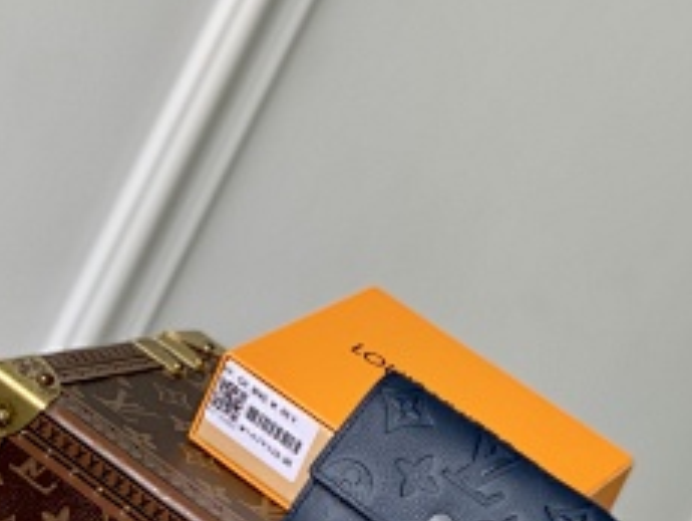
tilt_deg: -10.7
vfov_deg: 13.1
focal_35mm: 113
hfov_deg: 17.4
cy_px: 181
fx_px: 2261
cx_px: 426
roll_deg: -28.2
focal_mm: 6
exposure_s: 1/122
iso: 25
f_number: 2.4
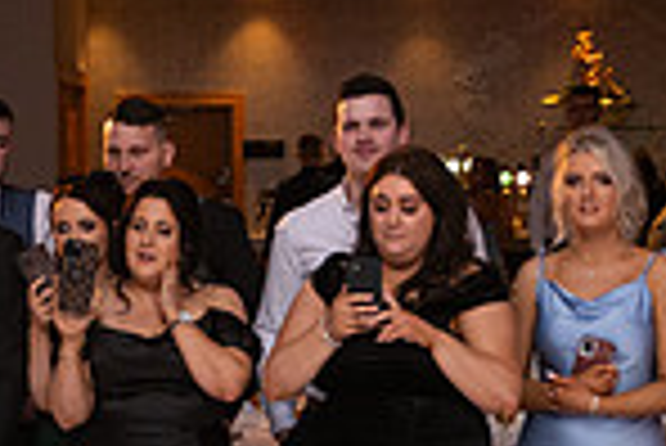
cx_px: 351
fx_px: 2315
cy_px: 498
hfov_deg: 16.4
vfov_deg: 10.8
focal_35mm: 125
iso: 1250
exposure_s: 1/160
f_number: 3.5
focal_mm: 32
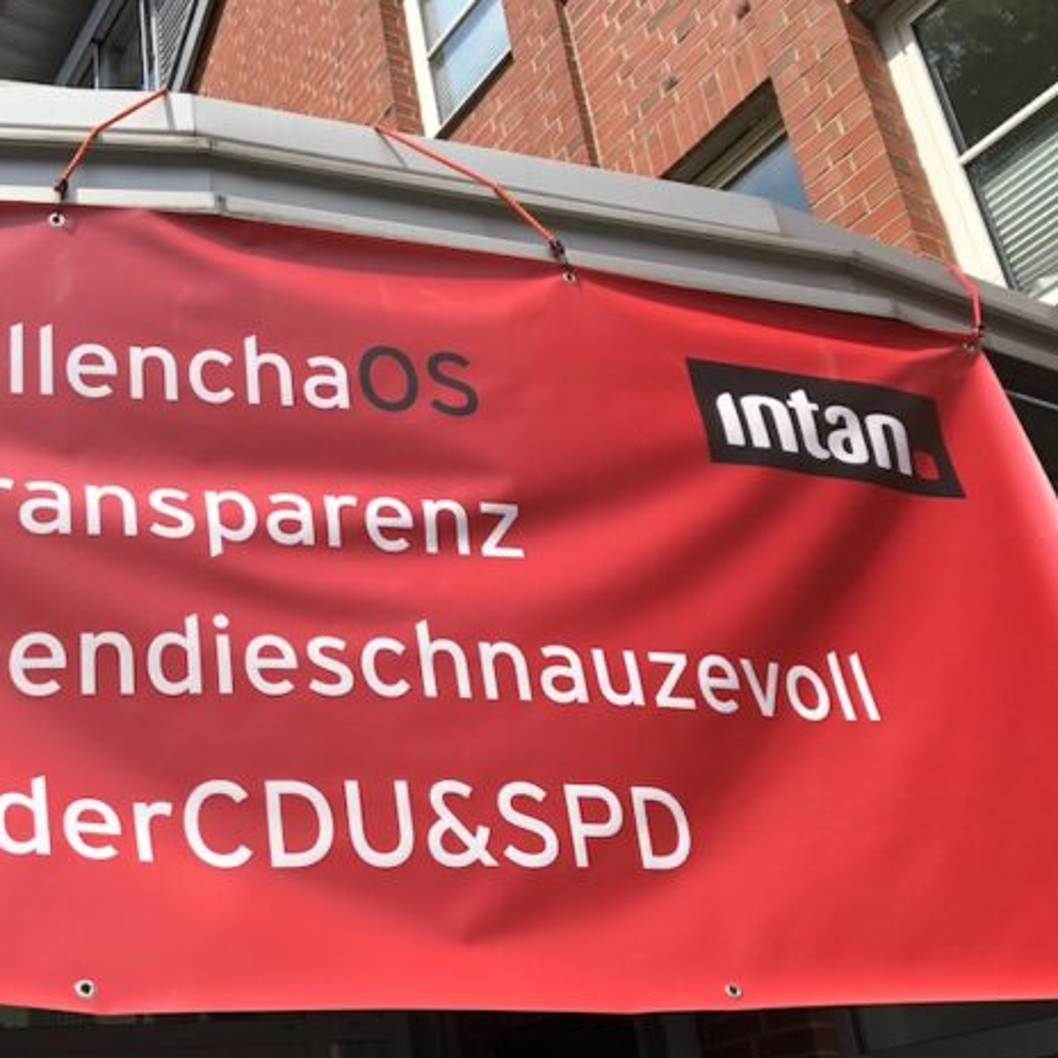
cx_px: 233
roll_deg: +3.7
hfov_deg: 39.5
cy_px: 611
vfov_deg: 40.8
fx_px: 1418
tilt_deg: +25.0
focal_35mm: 41
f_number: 1.8
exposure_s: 1/1845
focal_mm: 3.99
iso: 20
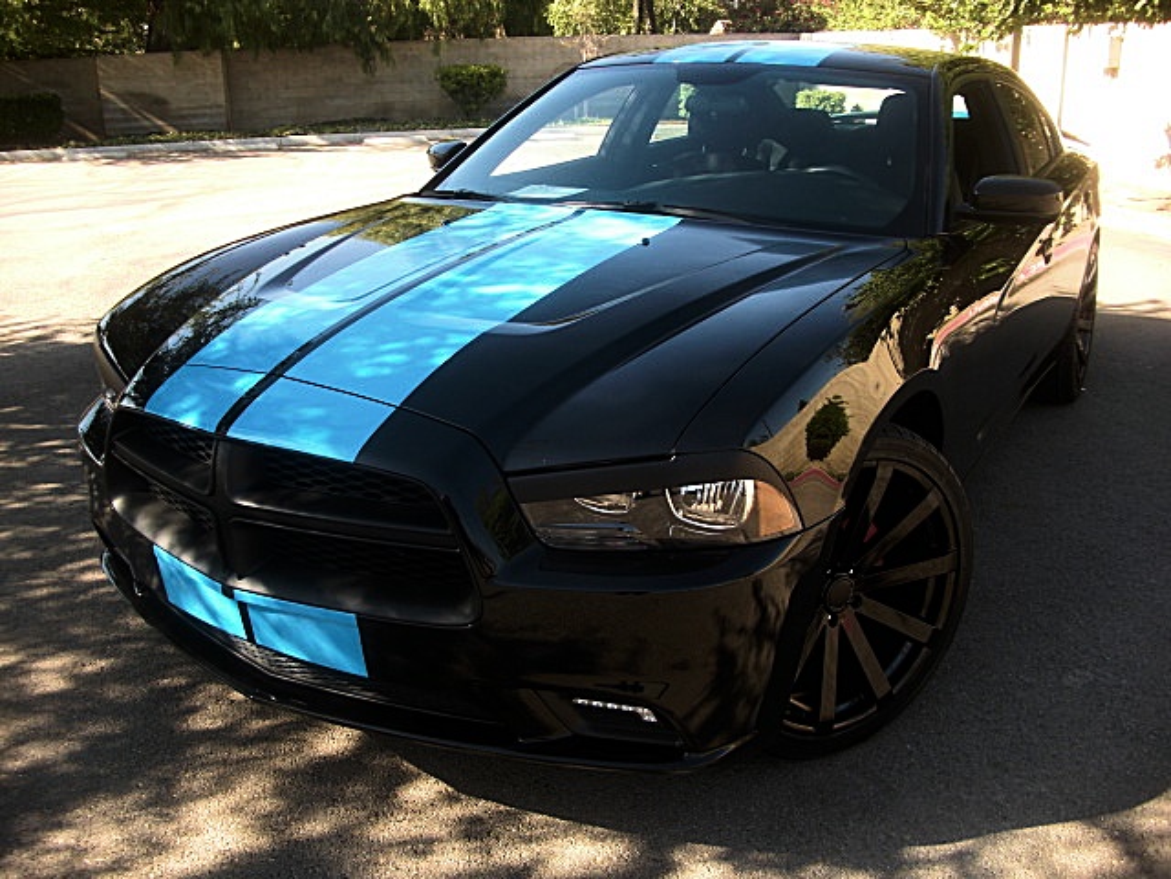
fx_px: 1218
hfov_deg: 51.4
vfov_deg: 39.7
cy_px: 440
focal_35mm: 36
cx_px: 586
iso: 50
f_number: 2.8
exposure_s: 1/160
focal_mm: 6.3
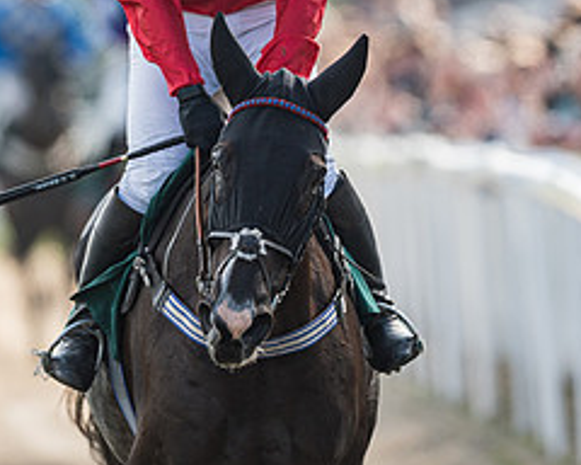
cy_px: 90
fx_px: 18210
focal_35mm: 1059
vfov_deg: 1.5
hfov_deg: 1.8
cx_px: 270
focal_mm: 400
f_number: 5
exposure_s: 1/800
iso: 160
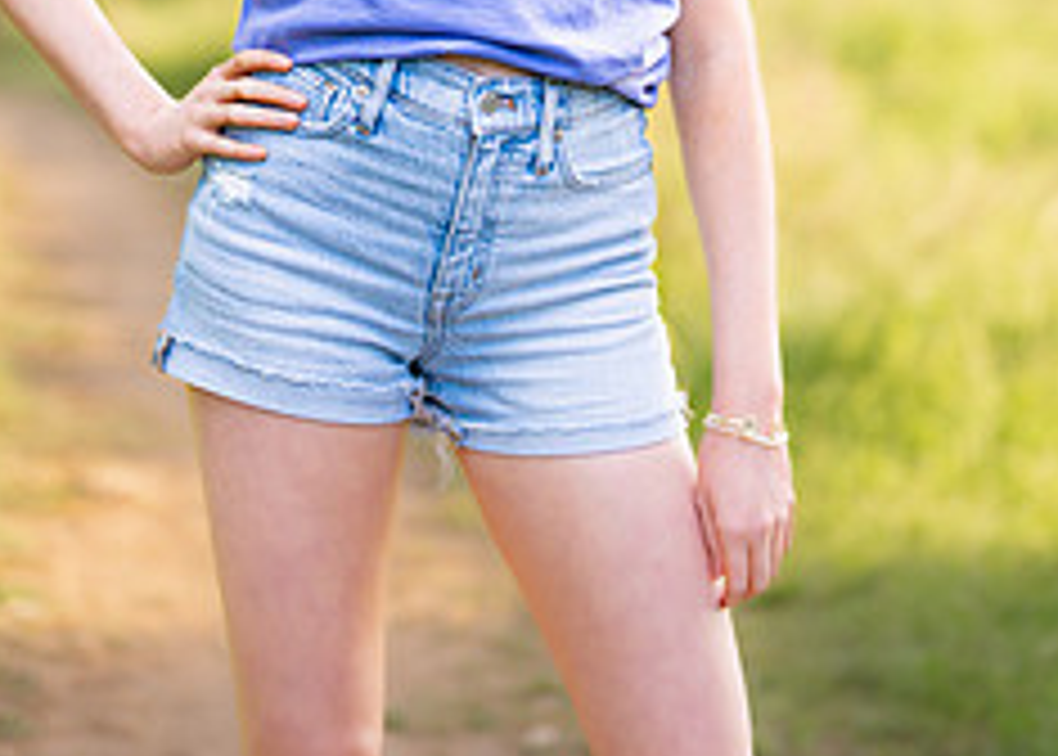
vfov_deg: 9.4
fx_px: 4509
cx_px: 551
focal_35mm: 150
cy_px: -193
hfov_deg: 13.4
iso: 200
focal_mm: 50
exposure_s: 1/1250
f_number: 1.2
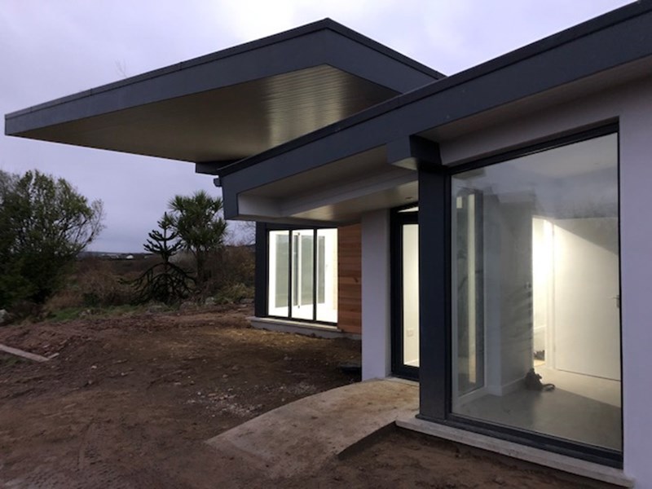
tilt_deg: +1.4
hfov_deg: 63.4
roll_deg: -0.4
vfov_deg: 49.7
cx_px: 326
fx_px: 527
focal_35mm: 28
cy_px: 244
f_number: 1.8
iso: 80
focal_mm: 3.99
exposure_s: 1/4
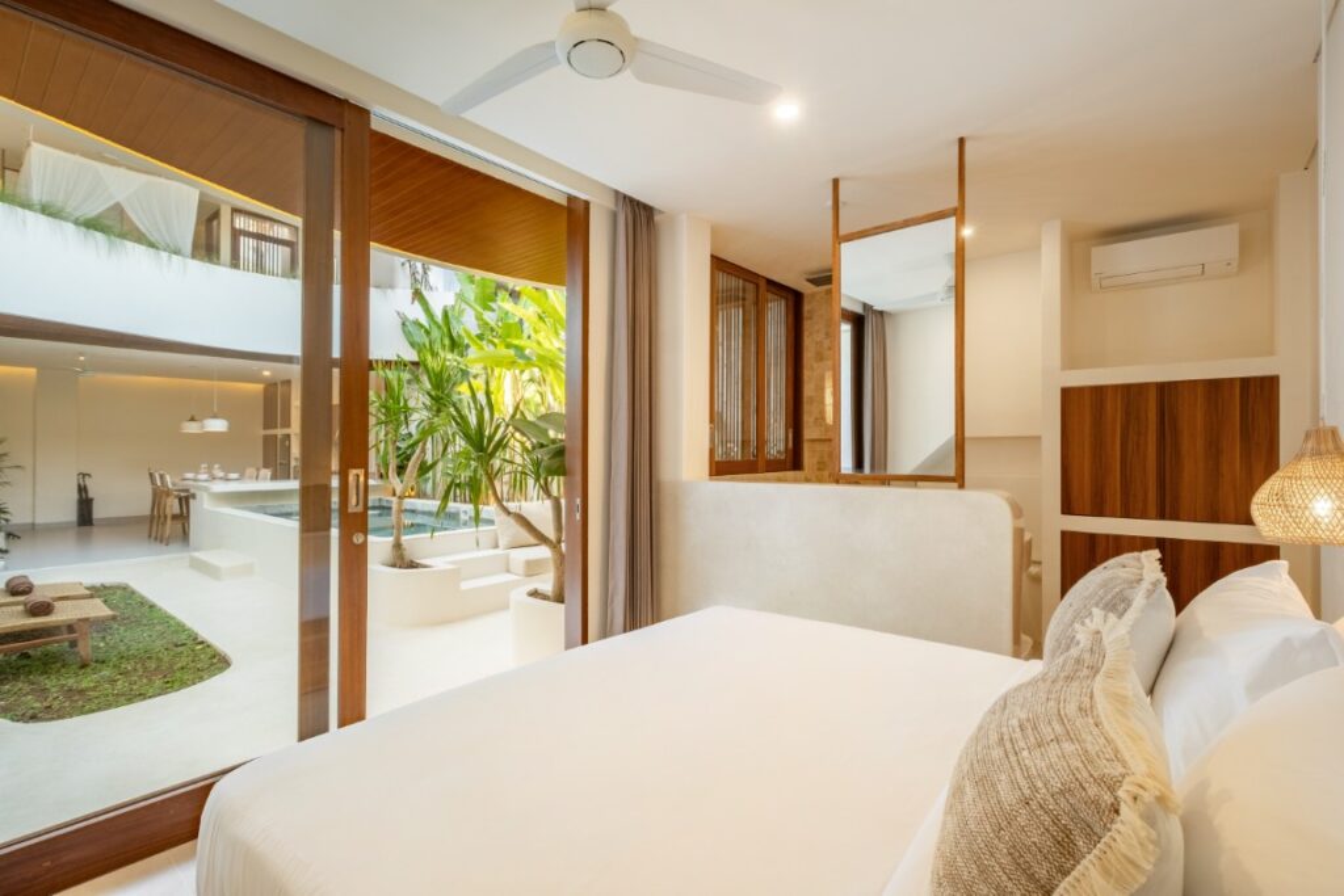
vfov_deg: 77.3
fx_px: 560
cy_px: 448
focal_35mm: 15
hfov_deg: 100.4
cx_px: 672
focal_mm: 10
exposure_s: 1/20
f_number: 9
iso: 640
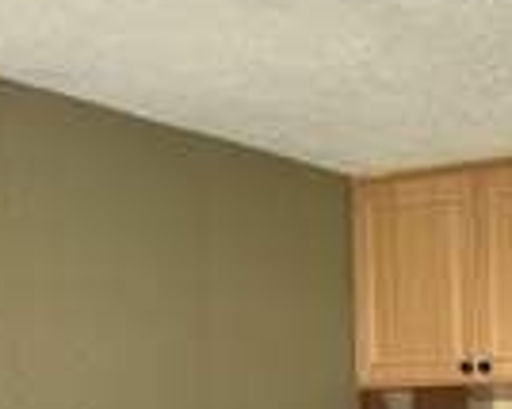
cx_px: 799
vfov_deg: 15.5
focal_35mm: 91
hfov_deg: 18.3
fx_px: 1378
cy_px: 629
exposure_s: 1/60
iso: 320
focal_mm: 5.7
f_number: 1.5
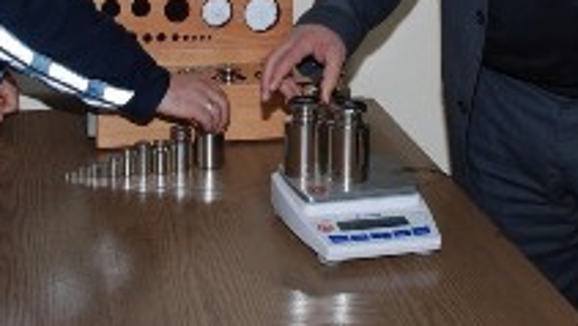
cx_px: 266
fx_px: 1227
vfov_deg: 14.7
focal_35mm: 80
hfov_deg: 26.5
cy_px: -41
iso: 100
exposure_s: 1/30
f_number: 10
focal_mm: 24
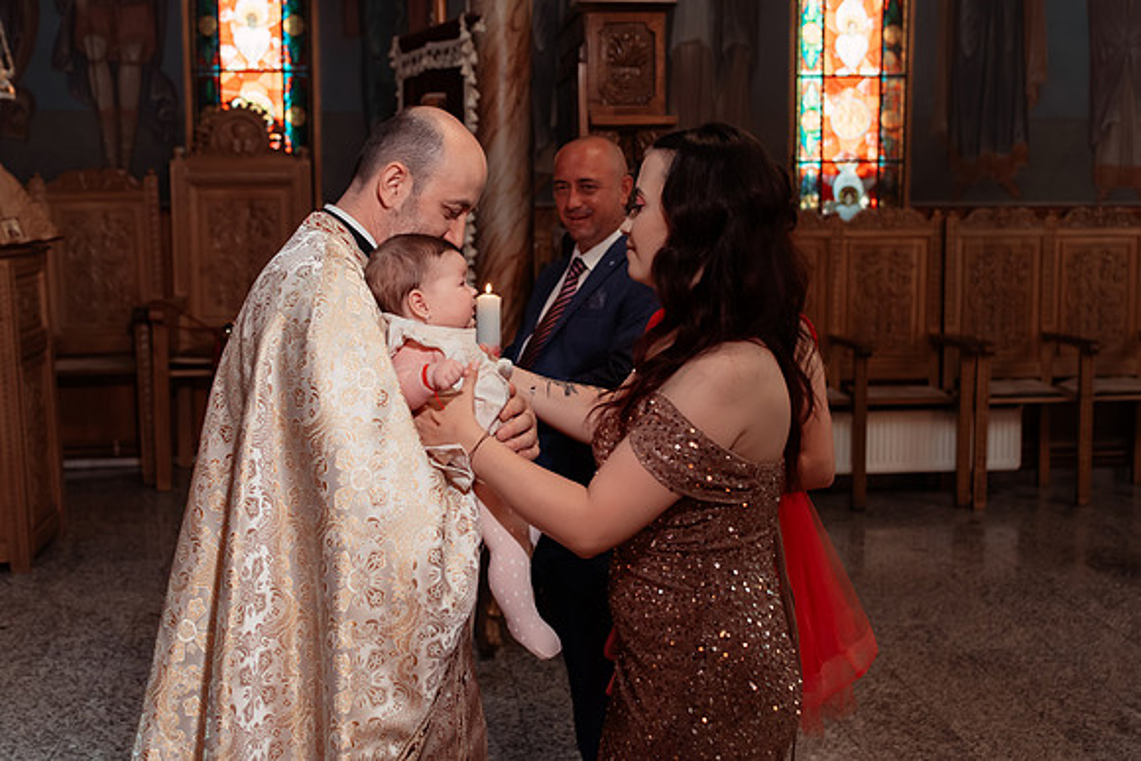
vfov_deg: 32.6
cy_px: 331
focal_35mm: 41
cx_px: 572
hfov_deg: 47.3
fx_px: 1301
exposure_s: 1/250
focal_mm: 35
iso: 1600
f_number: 3.5
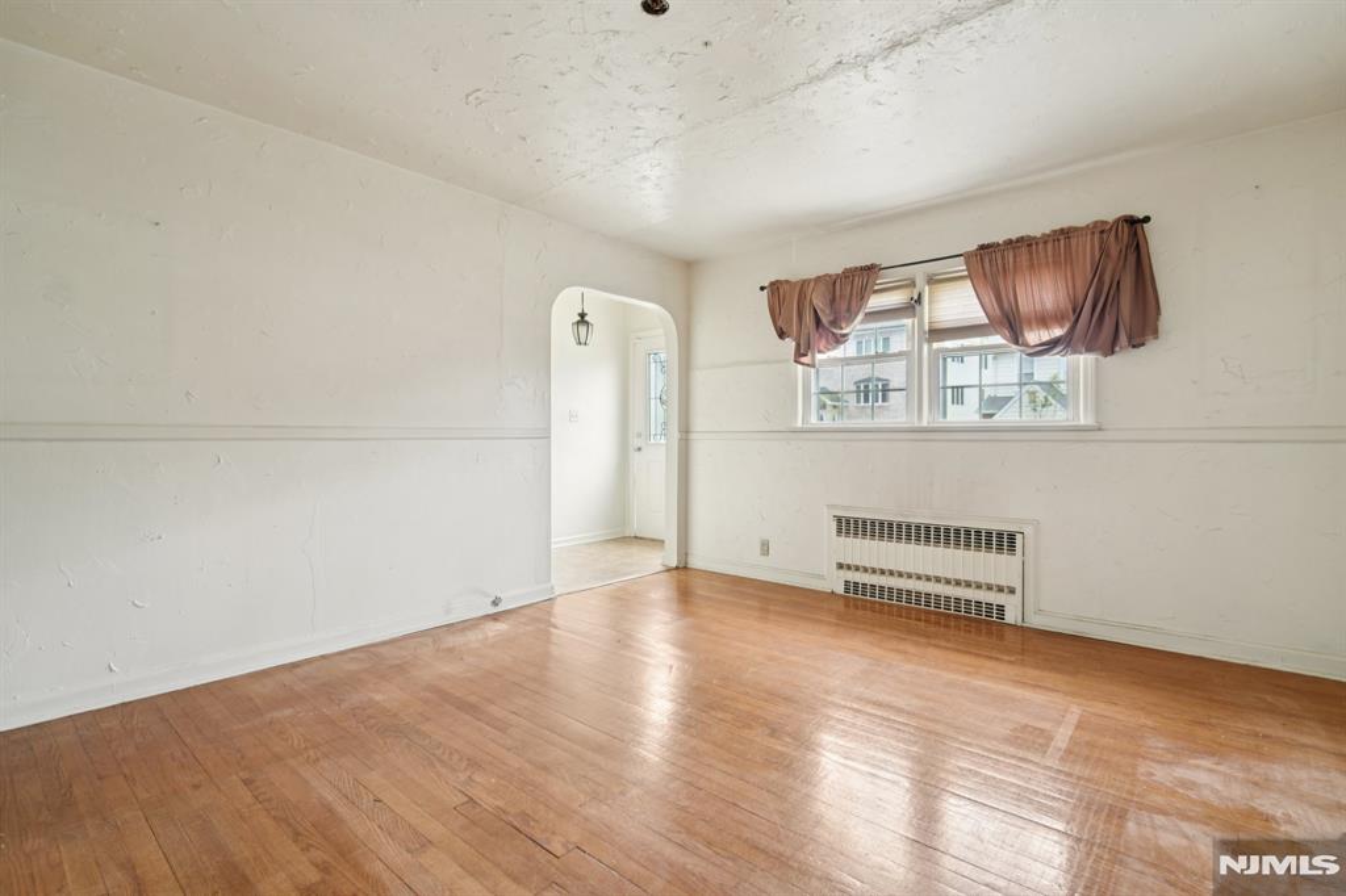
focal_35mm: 16
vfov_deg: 73.7
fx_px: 598
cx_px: 673
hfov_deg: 96.8
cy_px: 448
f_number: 8
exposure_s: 1/13
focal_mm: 16
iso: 400
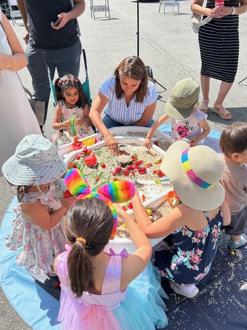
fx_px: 247
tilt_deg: -37.2
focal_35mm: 26
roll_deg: +2.1
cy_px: 165
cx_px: 124
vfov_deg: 67.3
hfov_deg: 53.1
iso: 50
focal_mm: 5.7
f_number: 1.5
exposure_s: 1/2915
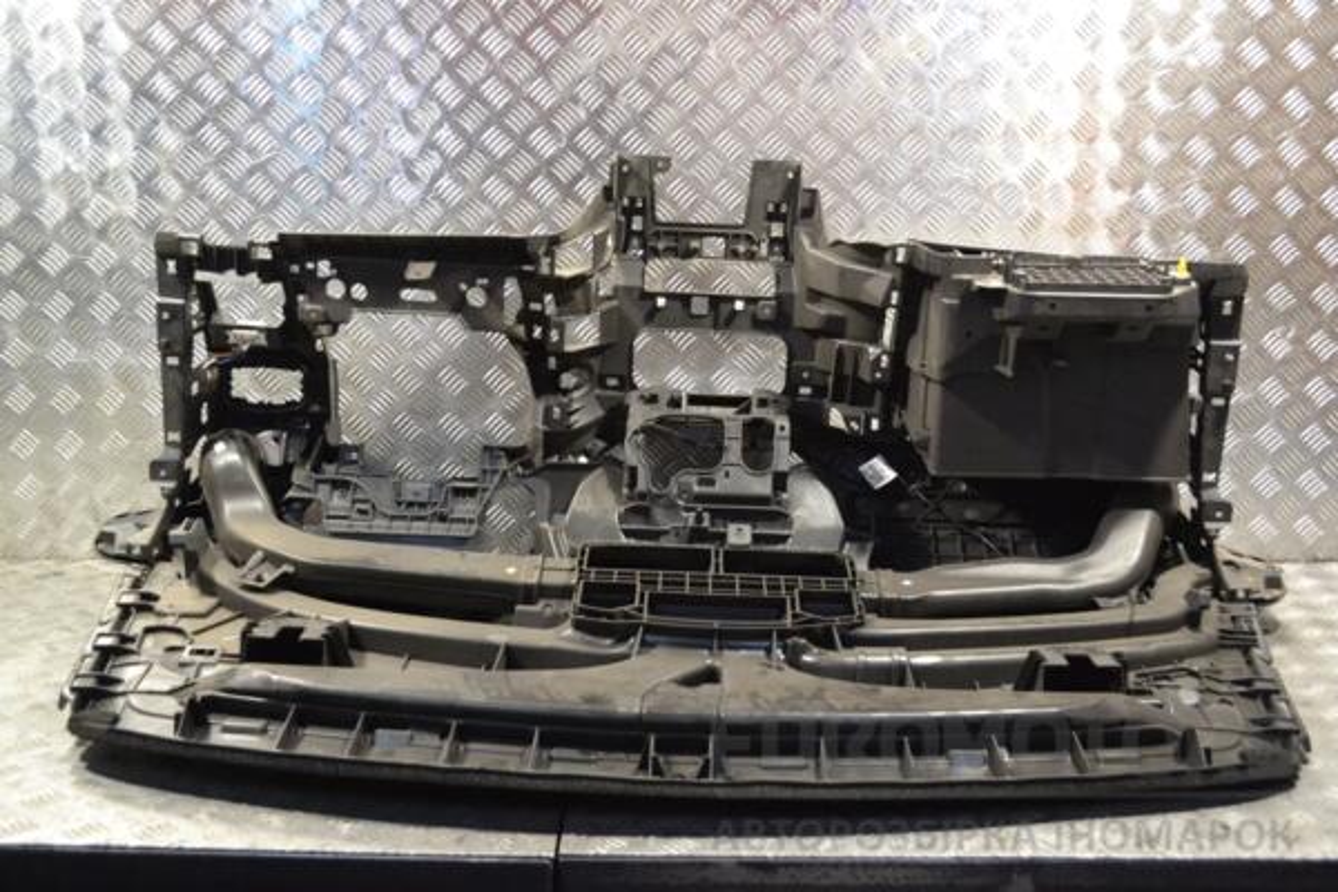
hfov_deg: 45.0
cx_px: 669
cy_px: 446
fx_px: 1617
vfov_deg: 30.8
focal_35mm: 44
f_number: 6.3
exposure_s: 1/160
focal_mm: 29
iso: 3200
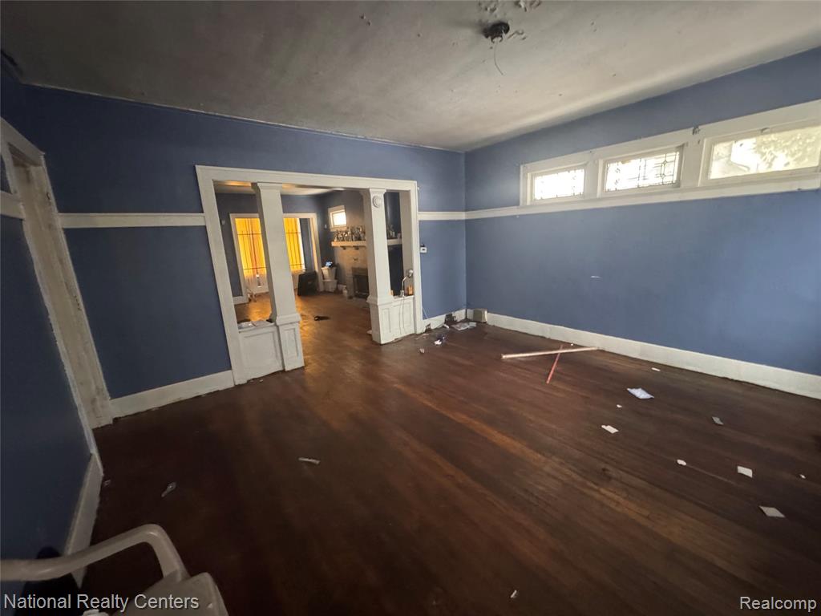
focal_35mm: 14
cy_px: 308
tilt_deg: -12.9
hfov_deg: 102.1
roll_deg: +4.0
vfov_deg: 85.7
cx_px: 410
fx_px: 332
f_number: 2.2
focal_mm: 2.22
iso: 1250
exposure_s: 1/40
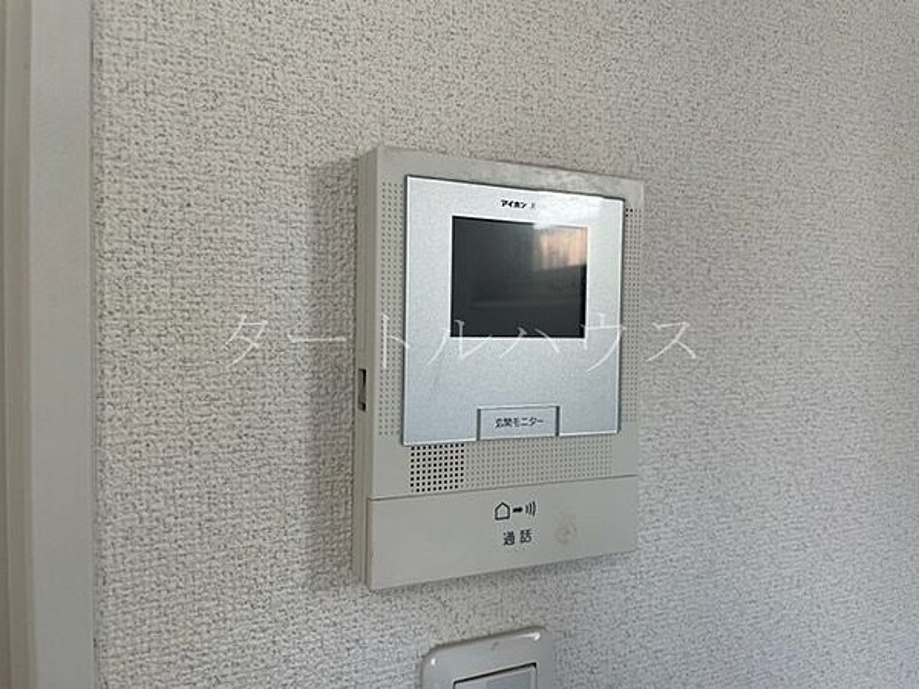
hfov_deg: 67.3
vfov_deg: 53.1
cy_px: 344
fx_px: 690
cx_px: 460
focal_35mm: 26
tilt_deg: -1.9
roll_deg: +0.0
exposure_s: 1/120
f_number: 1.6
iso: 80
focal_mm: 4.2
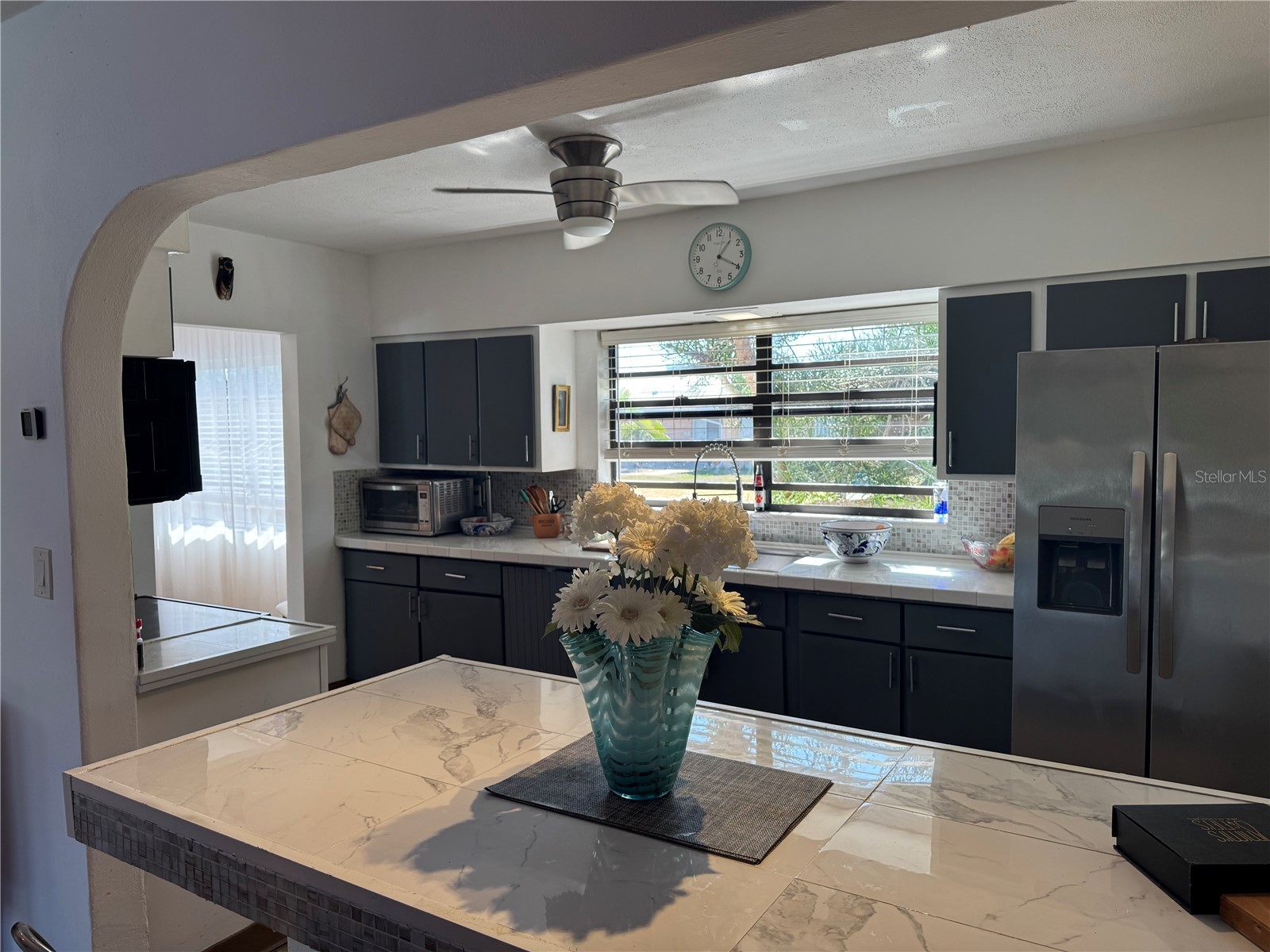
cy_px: 476
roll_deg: -0.5
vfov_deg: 56.8
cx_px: 635
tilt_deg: -2.9
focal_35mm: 24
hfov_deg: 71.6
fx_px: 881
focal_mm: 6.76
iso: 64
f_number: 1.78
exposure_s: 1/120
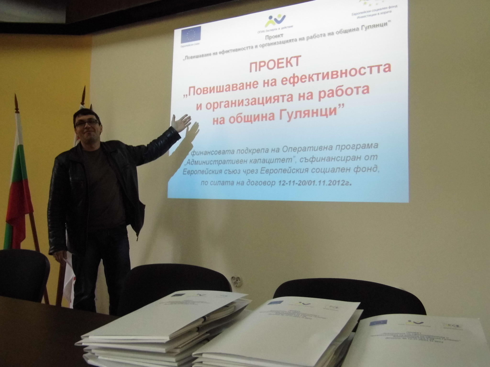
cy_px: 184
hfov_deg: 61.7
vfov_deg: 48.2
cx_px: 245
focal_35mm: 29
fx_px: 411
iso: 400
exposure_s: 1/60
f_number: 3.2
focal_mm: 5.2
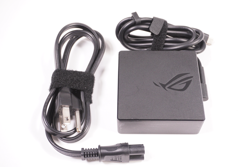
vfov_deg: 30.8
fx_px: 303
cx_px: 126
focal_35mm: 44
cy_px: 84
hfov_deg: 45.0
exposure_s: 1/250
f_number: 5.6
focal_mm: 29
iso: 1250
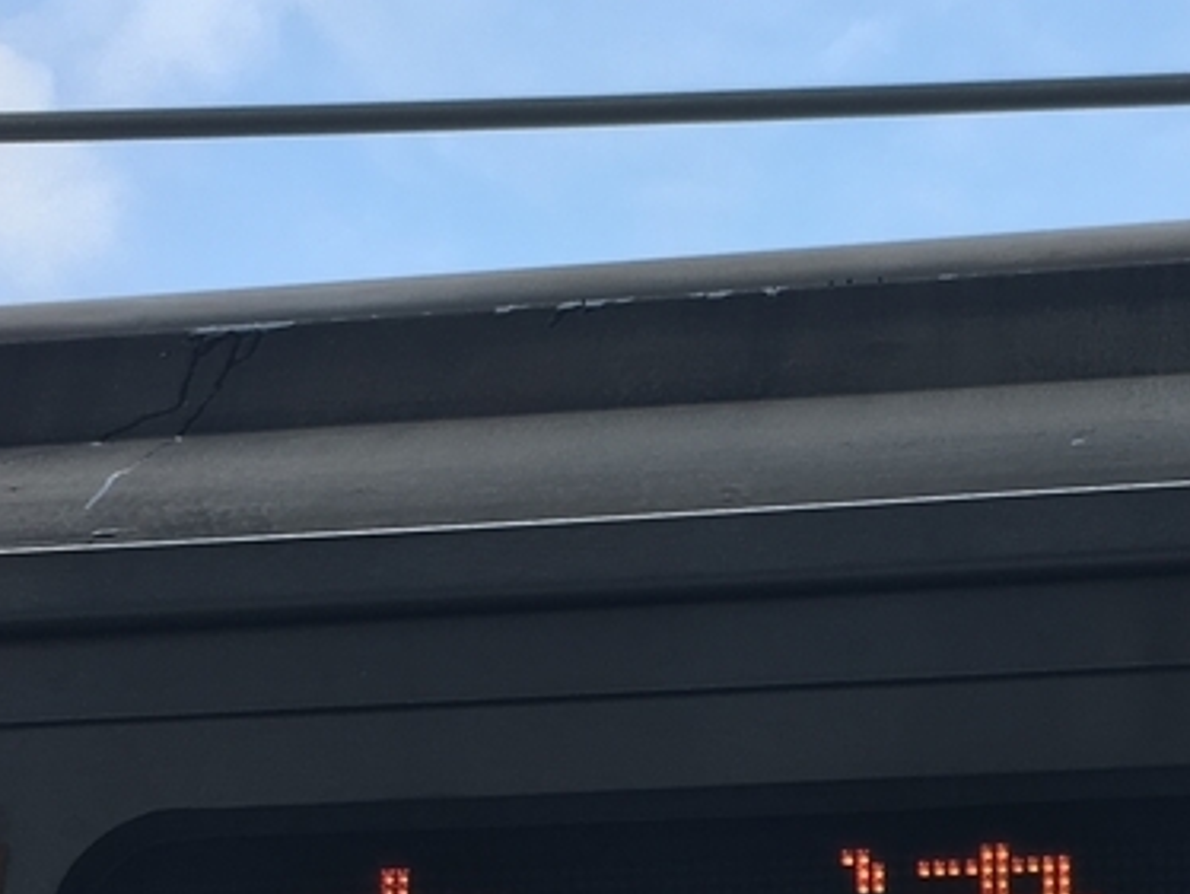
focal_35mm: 93
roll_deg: -3.9
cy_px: 811
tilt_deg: +21.5
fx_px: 3199
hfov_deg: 21.0
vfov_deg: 15.7
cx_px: 808
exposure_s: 1/574
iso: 25
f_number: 2.2
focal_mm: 4.15
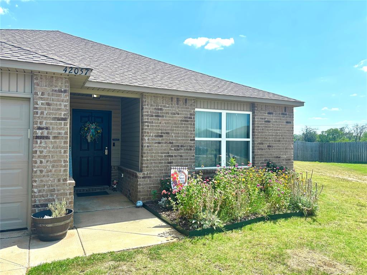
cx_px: 184
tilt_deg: +0.4
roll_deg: -0.5
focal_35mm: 26
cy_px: 138
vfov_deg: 53.1
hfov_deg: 67.3
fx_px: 276
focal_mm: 5.96
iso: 50
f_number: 1.6
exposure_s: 1/3650
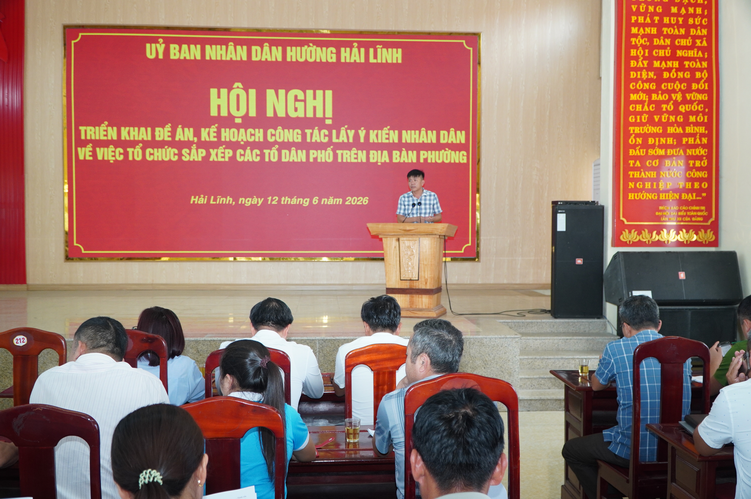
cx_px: 376
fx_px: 719
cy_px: 250
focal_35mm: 34
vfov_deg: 38.3
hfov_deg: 55.1
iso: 800
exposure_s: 1/160
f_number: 4
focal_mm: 23
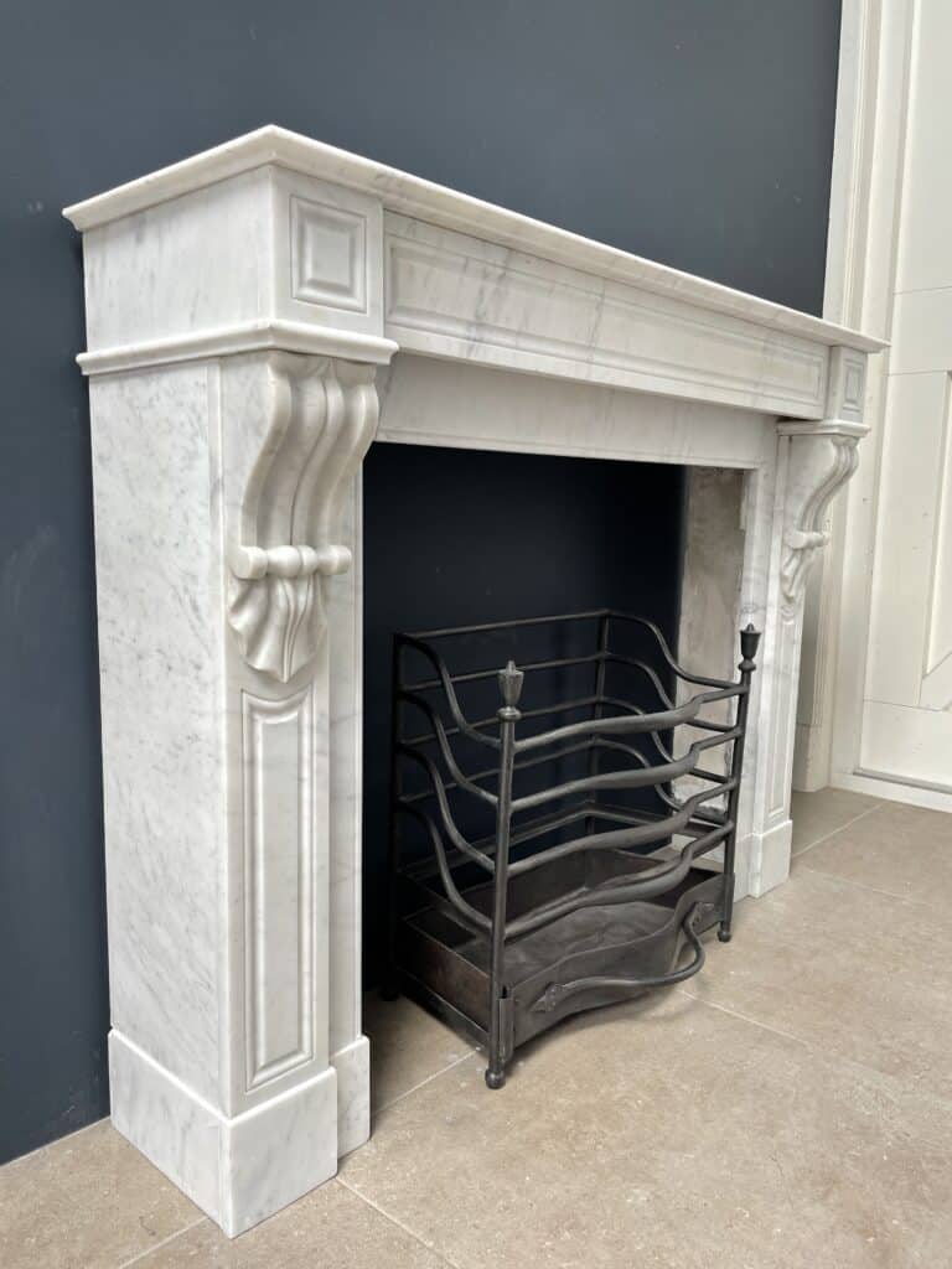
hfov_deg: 53.1
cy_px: 634
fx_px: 953
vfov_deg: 67.3
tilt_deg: -7.3
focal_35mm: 26
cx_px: 476
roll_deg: -0.9
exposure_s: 1/121
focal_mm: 4.2
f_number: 1.6
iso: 64
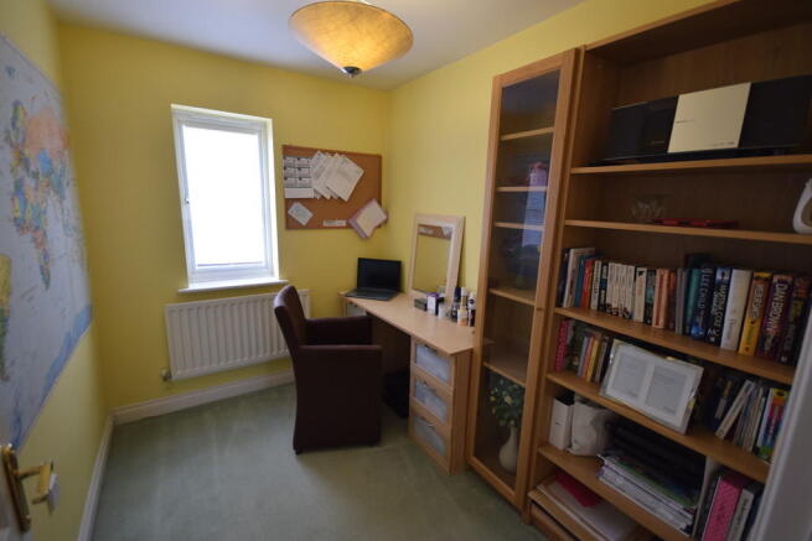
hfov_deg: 100.4
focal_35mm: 15
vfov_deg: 77.4
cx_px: 406
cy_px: 270
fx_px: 338
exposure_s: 1/60
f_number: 4
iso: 560
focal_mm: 10
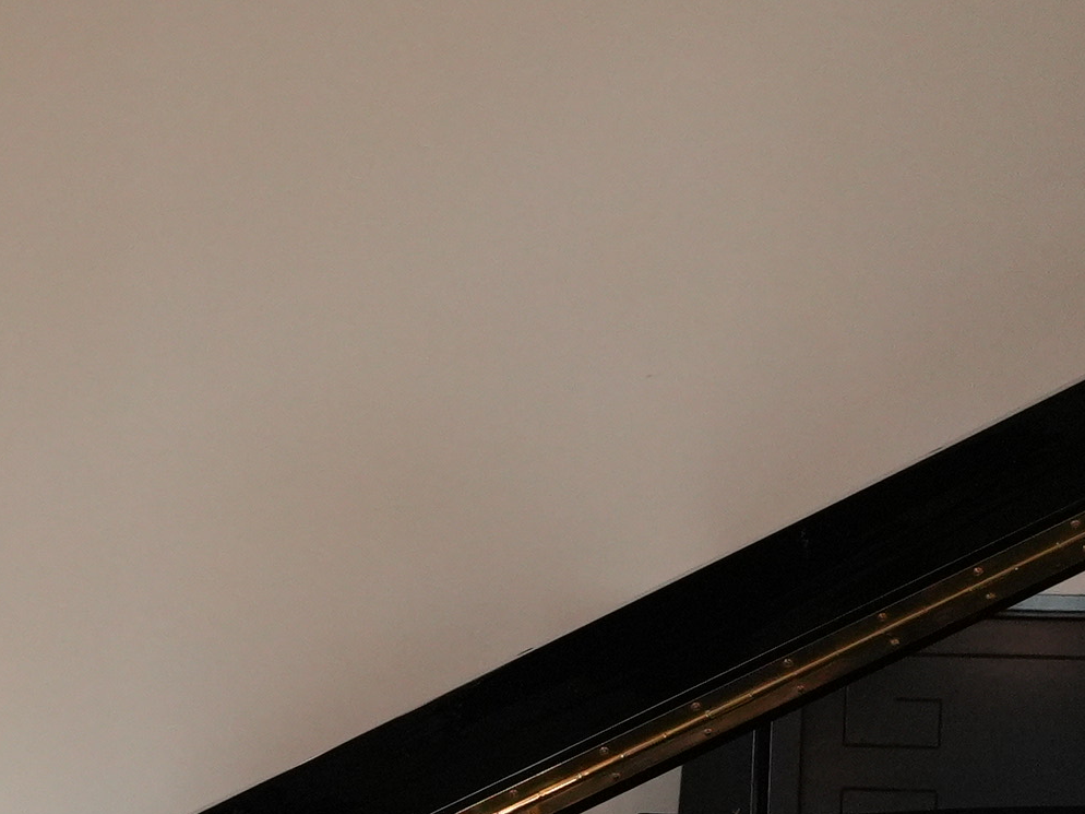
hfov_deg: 15.0
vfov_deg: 12.7
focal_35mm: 108
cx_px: -1036
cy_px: 1357
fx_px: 3388
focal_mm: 17
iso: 1600
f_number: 4
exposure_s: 1/160
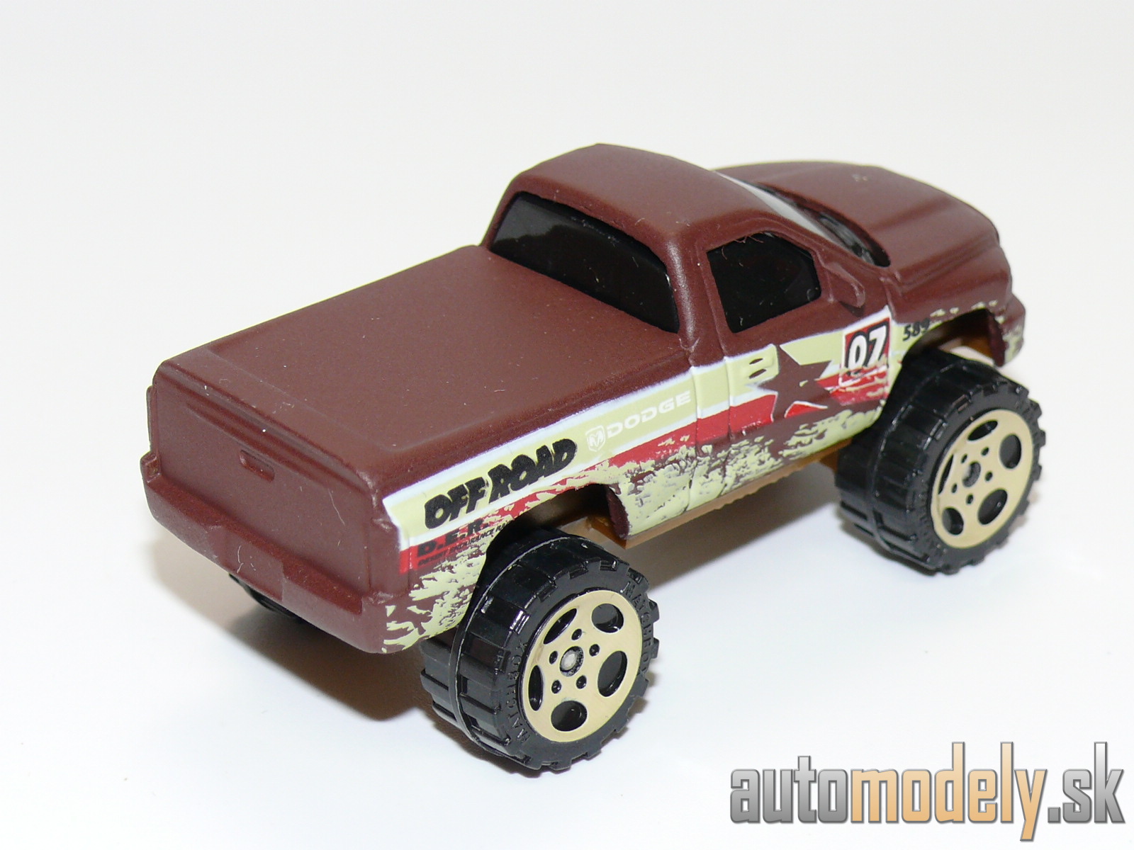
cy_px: 425
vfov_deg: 14.4
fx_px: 3374
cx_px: 567
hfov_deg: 19.1
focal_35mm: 103
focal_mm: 13.5
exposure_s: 1/30
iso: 100
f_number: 4
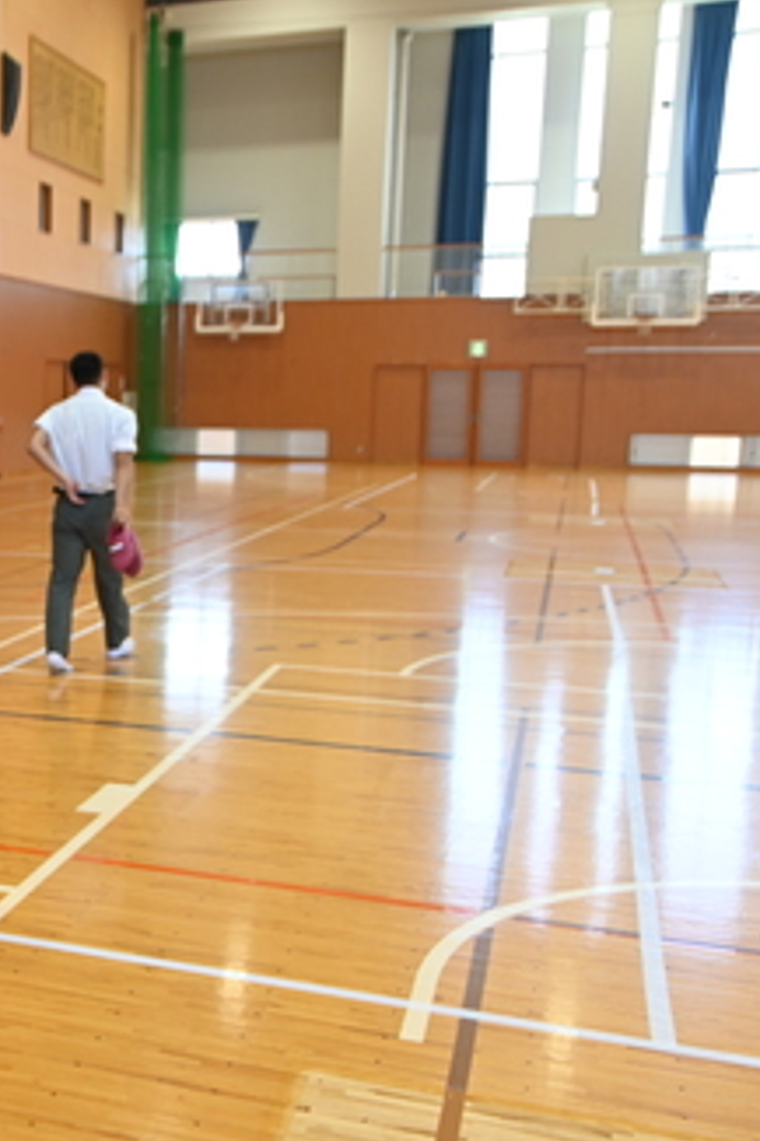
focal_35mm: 46
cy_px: 562
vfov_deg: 42.8
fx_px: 1458
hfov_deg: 26.9
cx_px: -74
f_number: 3.5
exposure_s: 1/125
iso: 560
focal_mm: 20
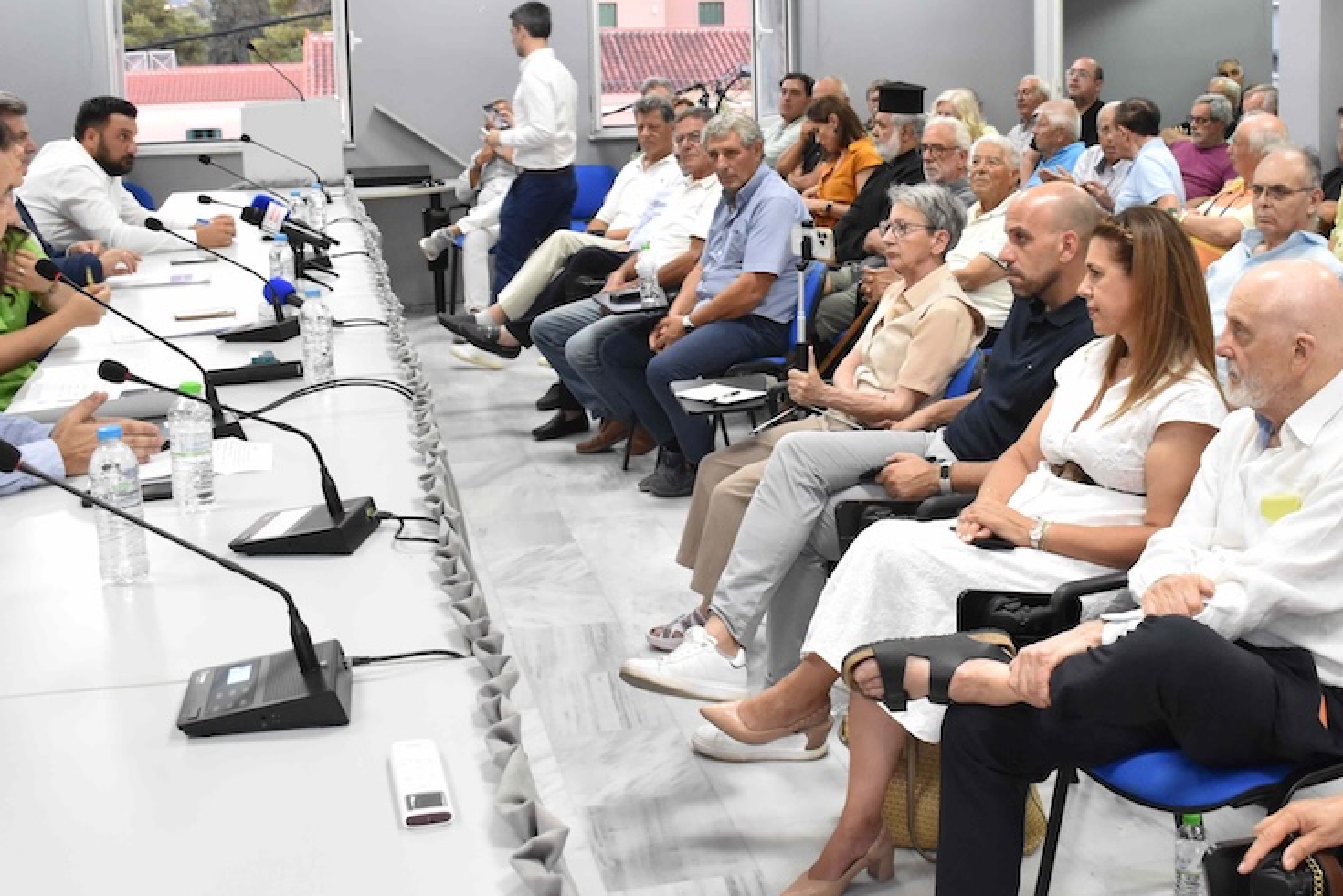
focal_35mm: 47
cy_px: 266
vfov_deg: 28.4
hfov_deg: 41.4
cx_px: 883
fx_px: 1753
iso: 1600
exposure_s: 1/60
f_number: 5.6
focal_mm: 18
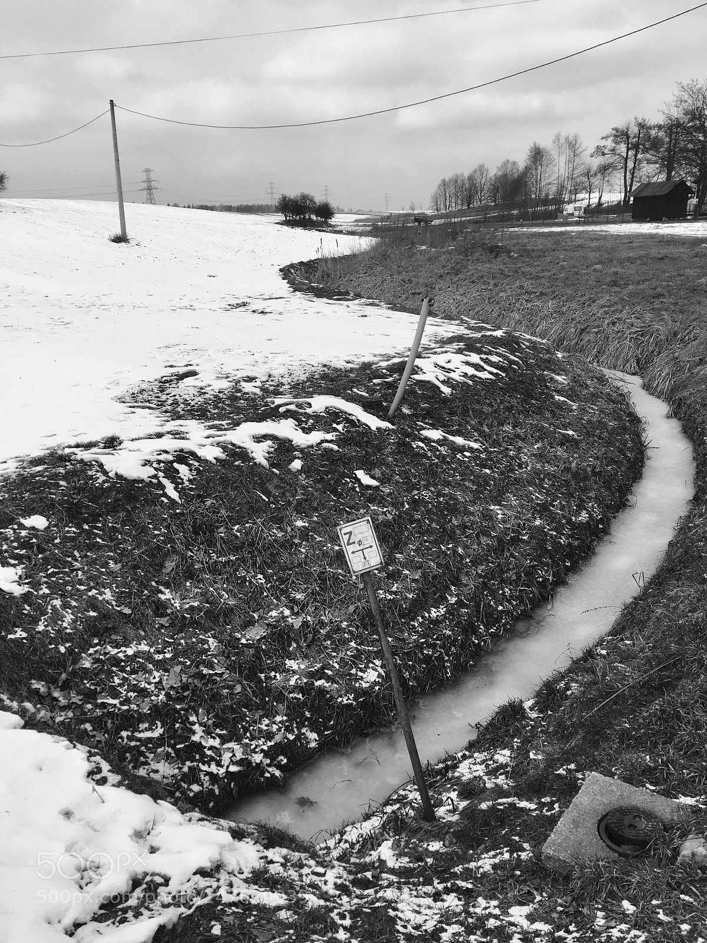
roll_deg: +2.0
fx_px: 790
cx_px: 354
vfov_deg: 61.7
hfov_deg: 48.2
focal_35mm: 29
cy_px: 472
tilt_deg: -15.8
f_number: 2.2
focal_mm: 4.15
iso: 25
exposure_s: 1/1261
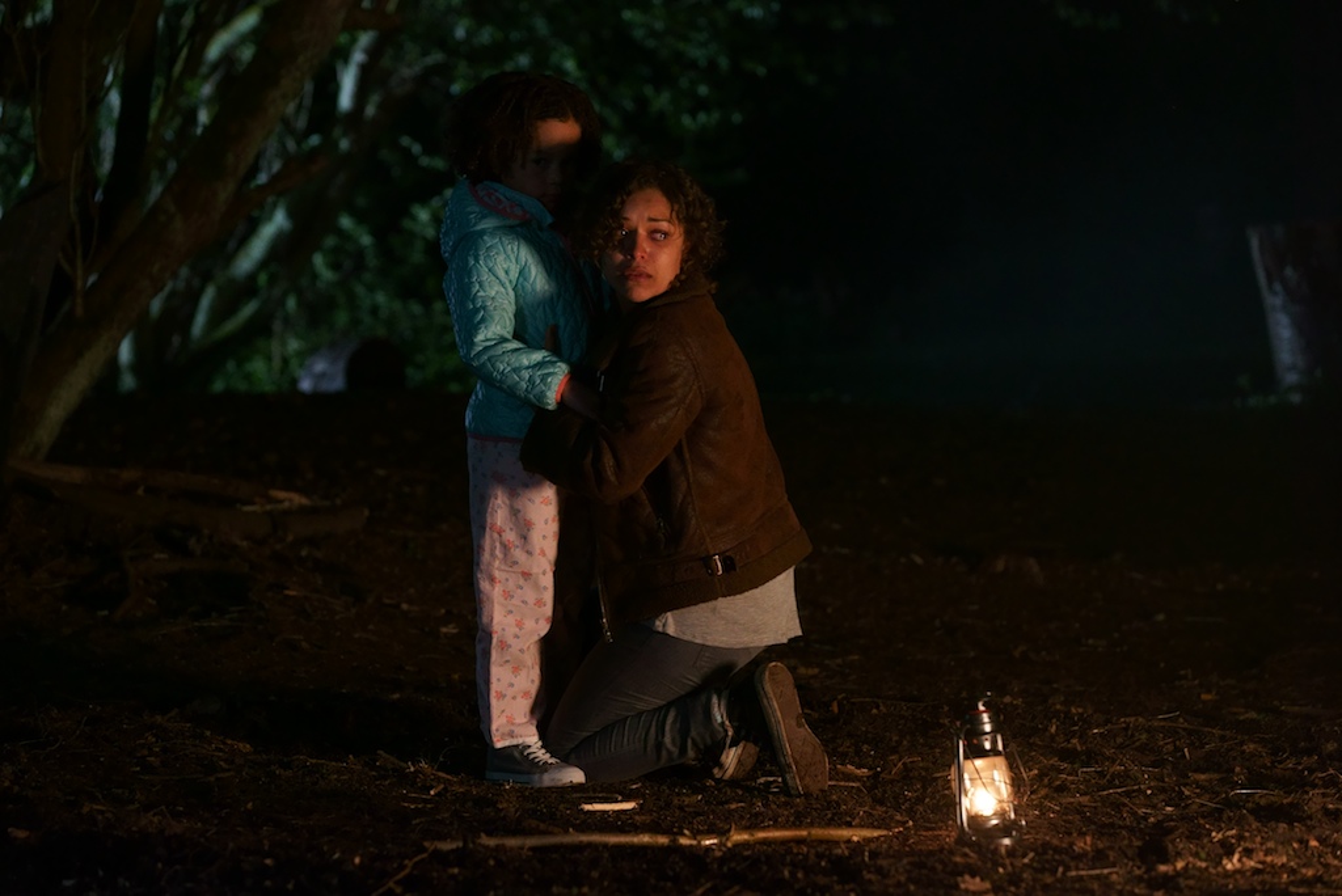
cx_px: 671
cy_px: 448
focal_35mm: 120
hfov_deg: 17.1
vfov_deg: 11.4
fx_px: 4476
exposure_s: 1/60
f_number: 4
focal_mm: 120
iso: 5000
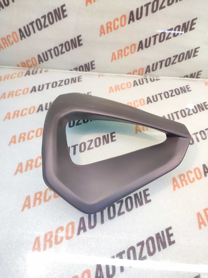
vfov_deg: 91.1
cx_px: 104
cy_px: 139
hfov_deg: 74.7
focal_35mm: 17
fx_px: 136
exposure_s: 1/33
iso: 299
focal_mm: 4.74
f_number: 1.79
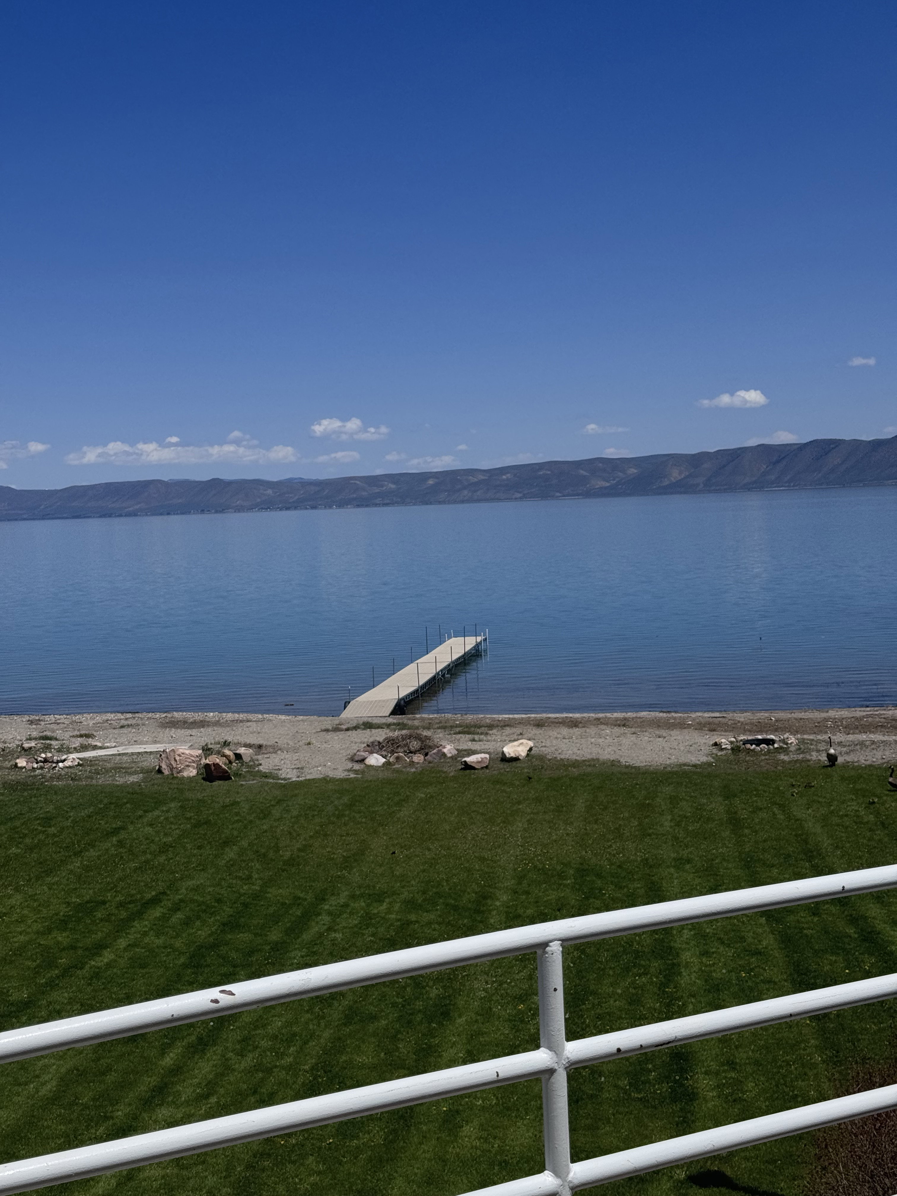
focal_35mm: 48
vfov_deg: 39.7
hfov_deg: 30.3
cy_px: 598
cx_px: 448
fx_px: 1658
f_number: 1.78
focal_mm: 6.76
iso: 80
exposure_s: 1/12500
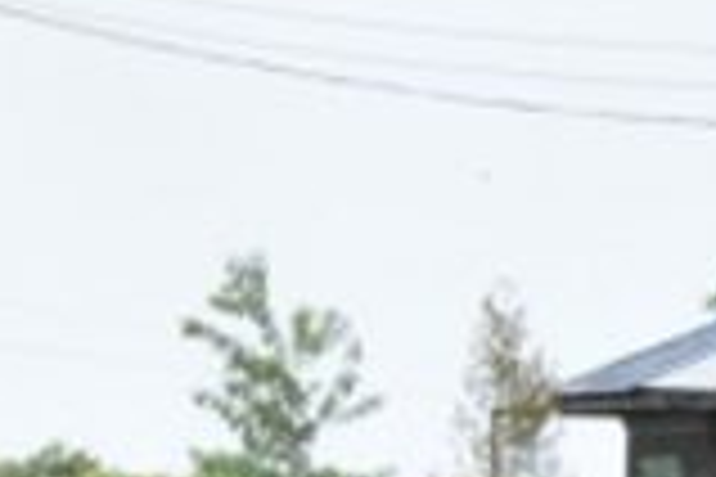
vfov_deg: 2.4
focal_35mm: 565
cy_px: 700
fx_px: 11236
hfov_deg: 3.6
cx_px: -54
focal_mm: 80
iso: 3200
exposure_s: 1/125
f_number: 36
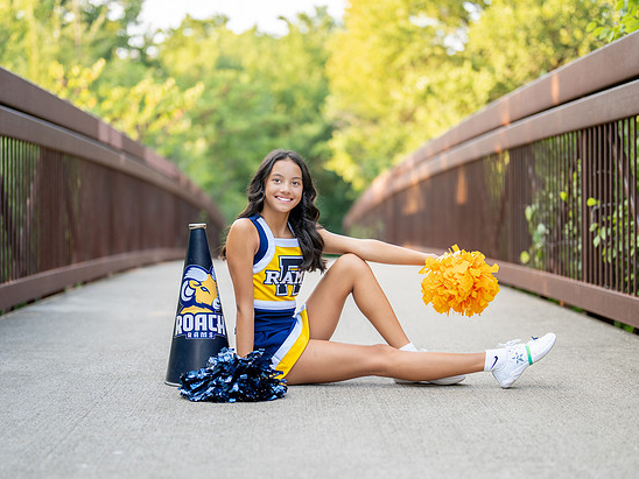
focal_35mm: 68
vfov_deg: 21.6
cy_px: 278
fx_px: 1255
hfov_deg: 28.6
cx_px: 307
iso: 160
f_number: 1.2
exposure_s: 1/500
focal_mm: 50
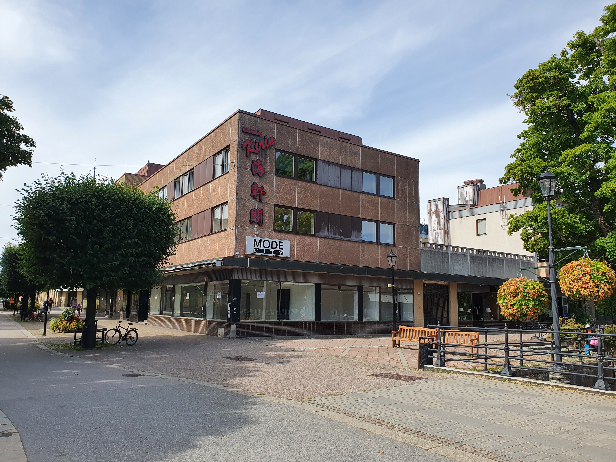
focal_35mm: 26
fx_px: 463
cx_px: 308
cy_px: 231
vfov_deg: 53.1
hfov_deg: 67.3
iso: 50
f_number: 2.4
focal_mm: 4.32
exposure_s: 1/1320
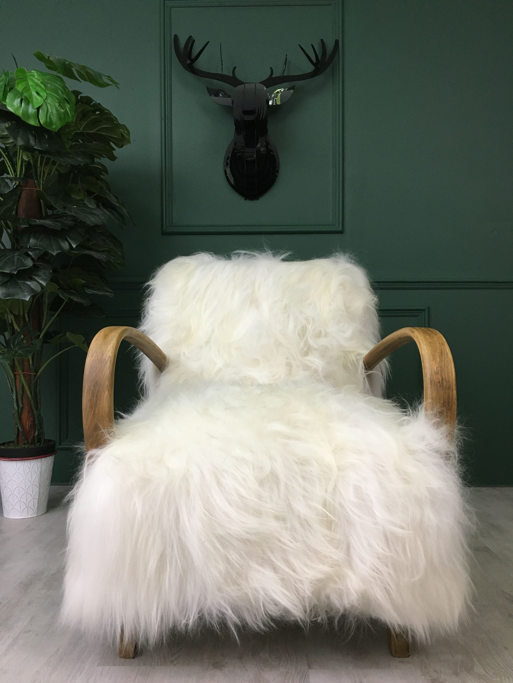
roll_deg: -0.3
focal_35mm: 29
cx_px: 256
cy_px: 342
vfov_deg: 61.7
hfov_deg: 48.2
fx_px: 573
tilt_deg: +1.2
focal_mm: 4.15
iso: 125
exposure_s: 1/33
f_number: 2.2
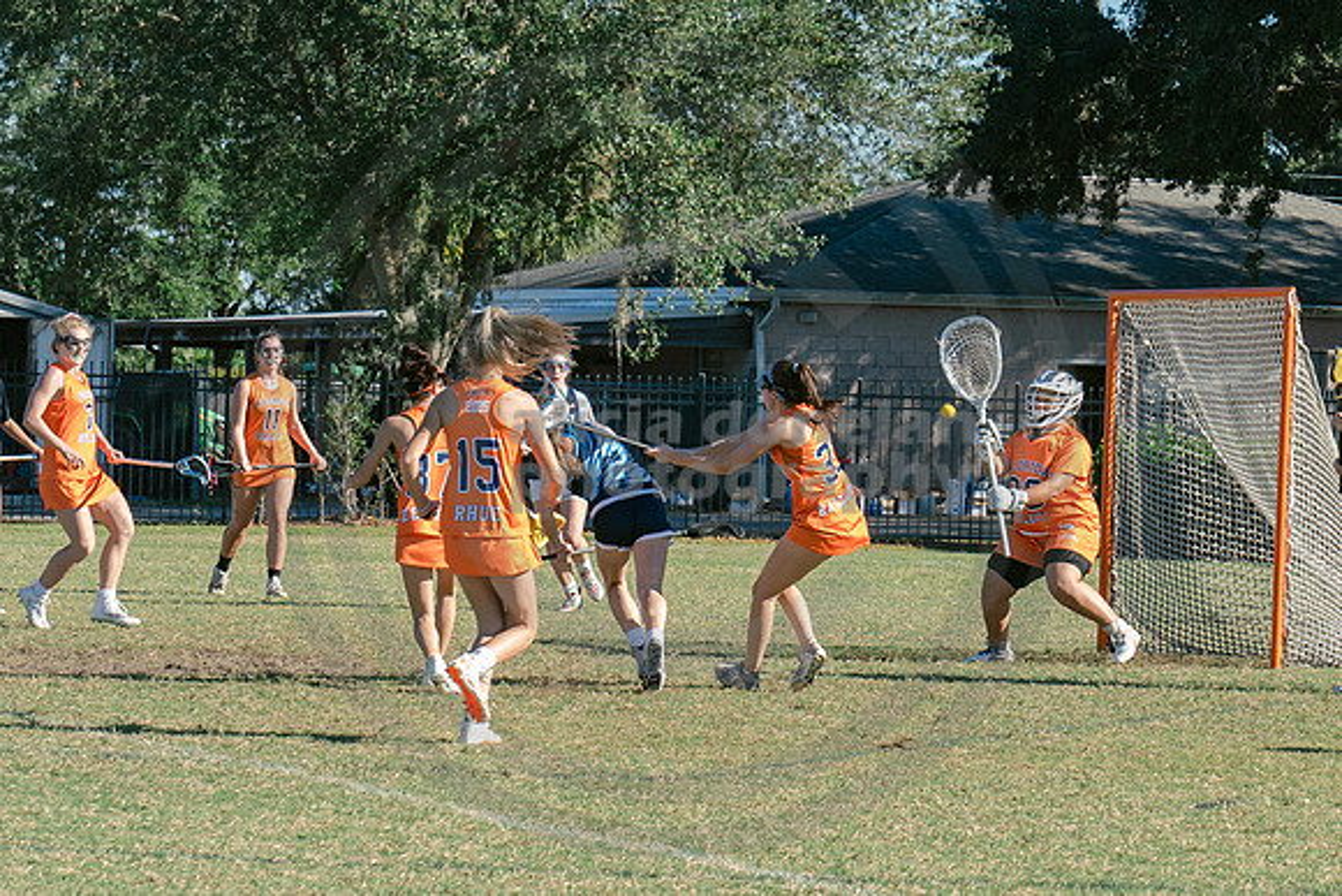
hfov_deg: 11.9
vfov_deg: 8.0
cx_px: 1056
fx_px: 6400
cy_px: 485
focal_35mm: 172
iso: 250
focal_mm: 70
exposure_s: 1/800
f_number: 5.6
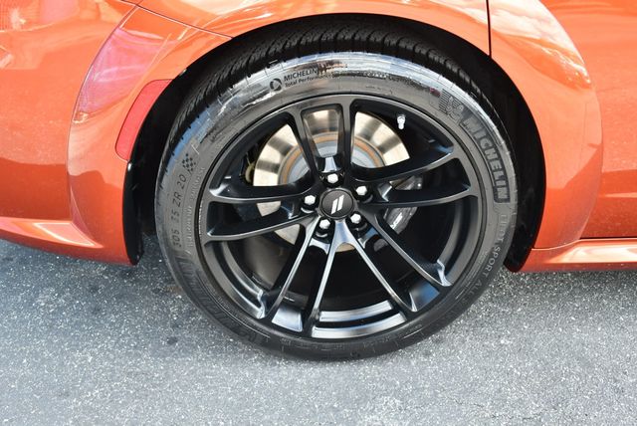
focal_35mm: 36
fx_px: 638
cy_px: 213
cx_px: 318
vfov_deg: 36.9
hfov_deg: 53.1
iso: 400
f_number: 3.5
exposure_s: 1/250
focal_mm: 18
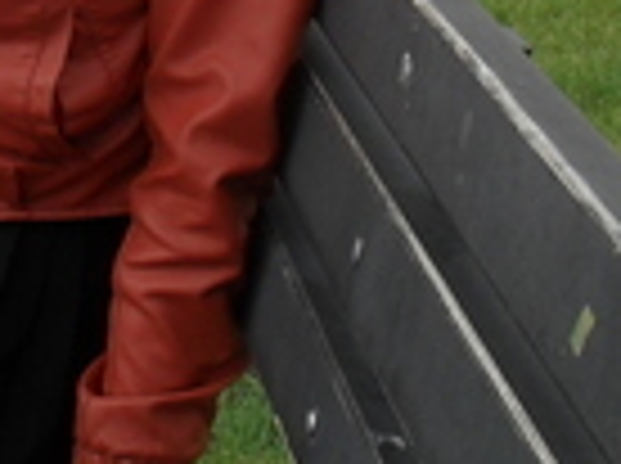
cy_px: -376
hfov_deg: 15.1
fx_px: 2274
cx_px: -104
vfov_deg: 10.9
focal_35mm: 127
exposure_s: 1/125
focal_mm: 6.3
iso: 100
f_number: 8.4
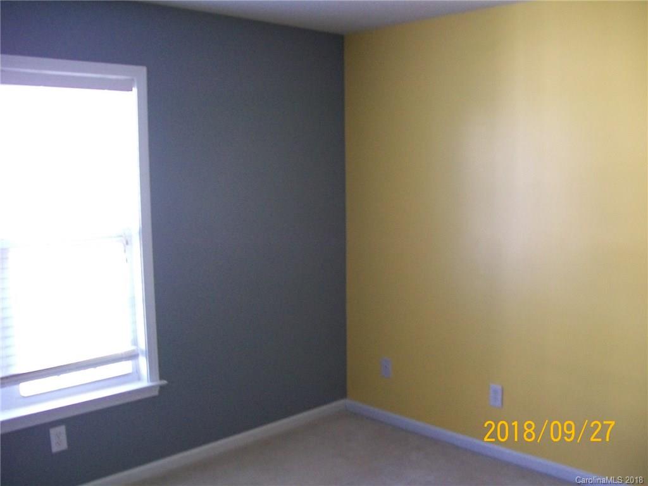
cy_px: 243
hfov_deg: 51.4
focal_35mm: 36
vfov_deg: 39.7
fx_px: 674
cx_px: 324
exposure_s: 1/25
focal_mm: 6
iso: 160
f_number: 2.7
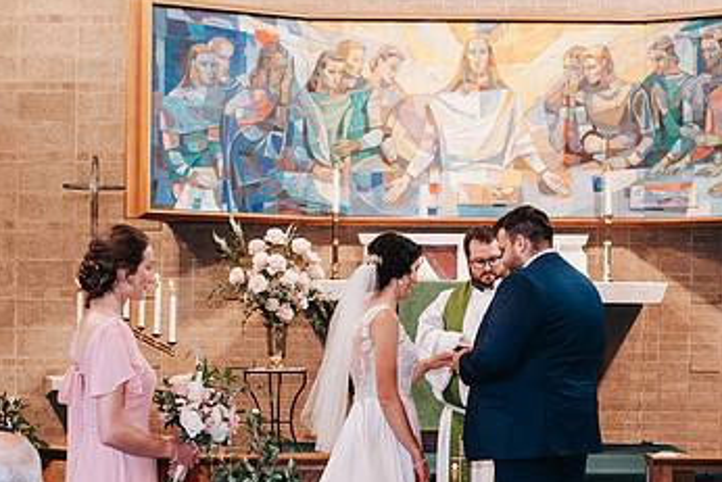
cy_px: 386
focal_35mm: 97
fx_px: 1946
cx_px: 456
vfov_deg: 14.0
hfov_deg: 21.0
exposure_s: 1/125
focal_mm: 35
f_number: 3.2
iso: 800
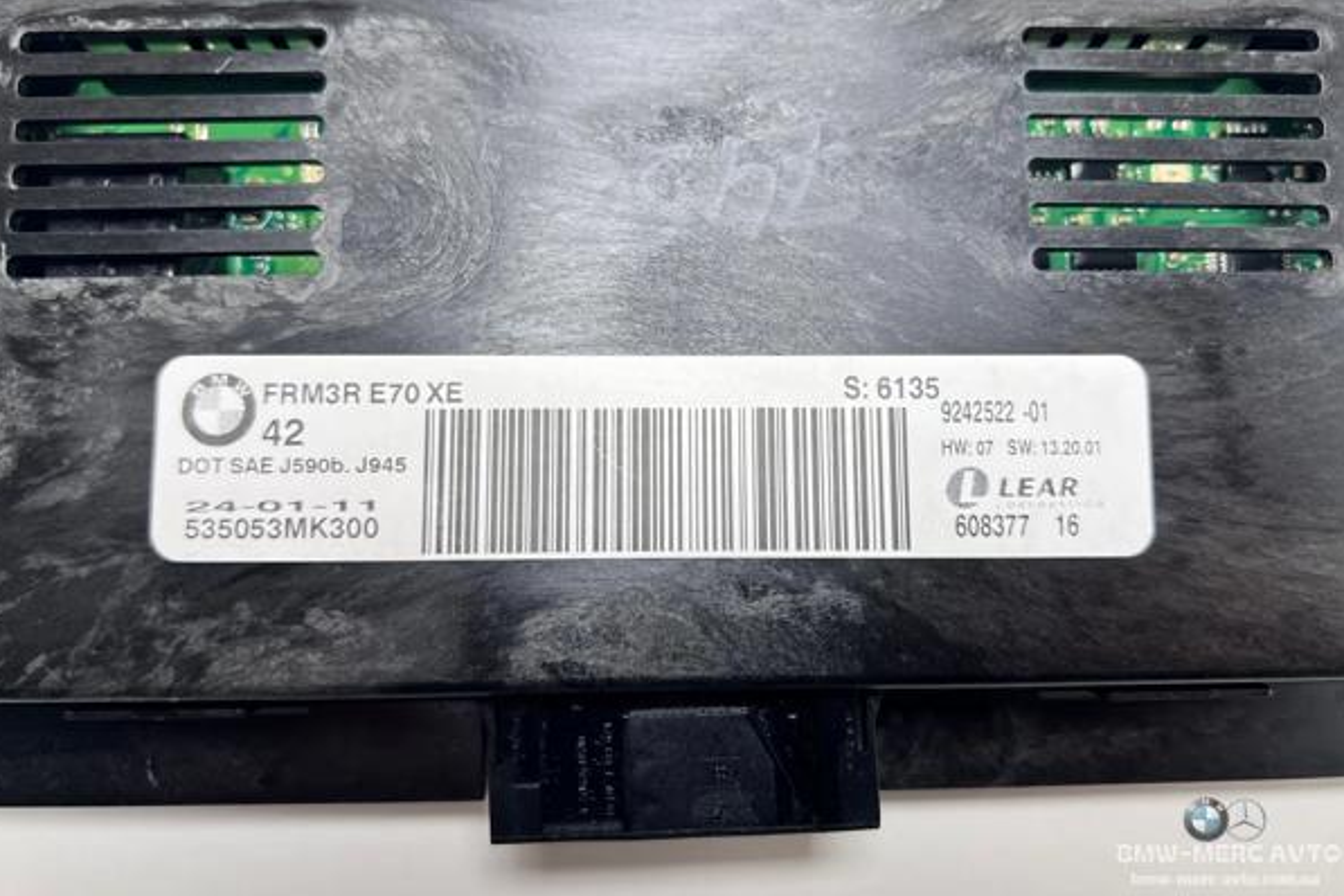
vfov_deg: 44.9
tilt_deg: -82.8
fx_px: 1083
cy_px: 394
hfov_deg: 63.7
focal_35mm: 29
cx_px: 669
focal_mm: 5.7
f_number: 1.5
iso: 32
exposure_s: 1/105
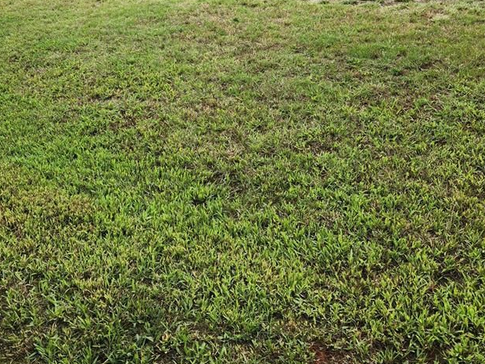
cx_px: 196
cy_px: 85
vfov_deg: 36.7
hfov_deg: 48.7
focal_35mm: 38
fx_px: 532
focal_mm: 5.4
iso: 20
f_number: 1.8
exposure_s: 1/280
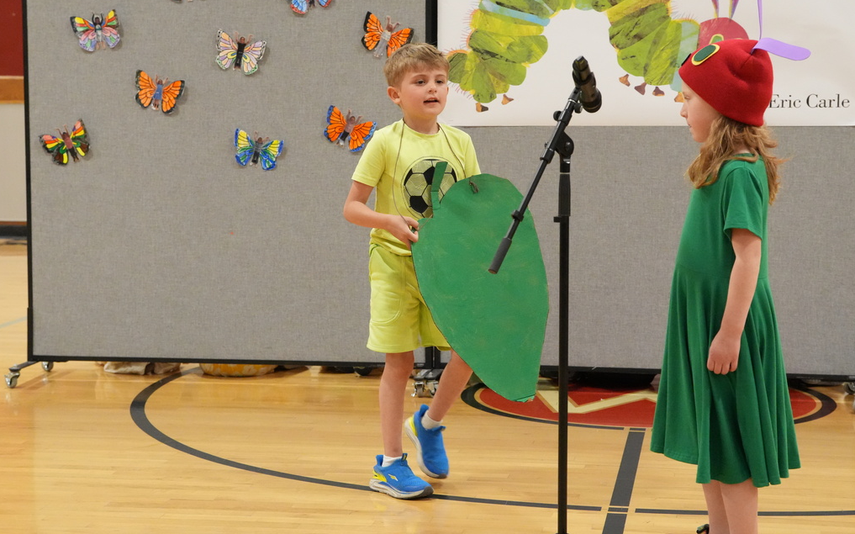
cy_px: 256
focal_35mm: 77
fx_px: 1794
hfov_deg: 26.8
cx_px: 426
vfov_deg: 16.9
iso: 6400
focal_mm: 50
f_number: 4.5
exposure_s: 1/320
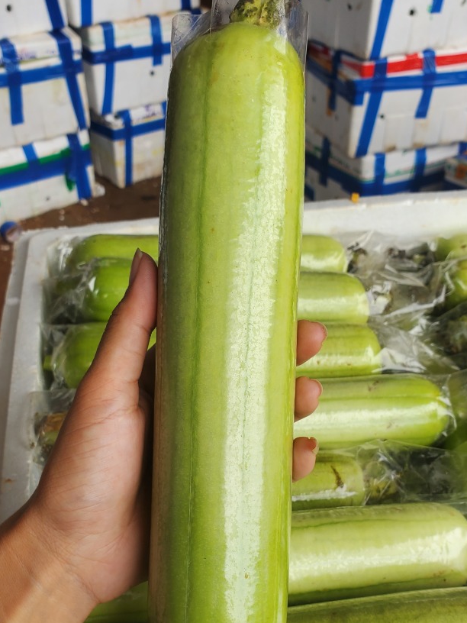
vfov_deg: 53.6
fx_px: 612
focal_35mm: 34
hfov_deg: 41.8
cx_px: 230
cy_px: 375
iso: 50
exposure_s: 1/362
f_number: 2.4
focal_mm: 4.3
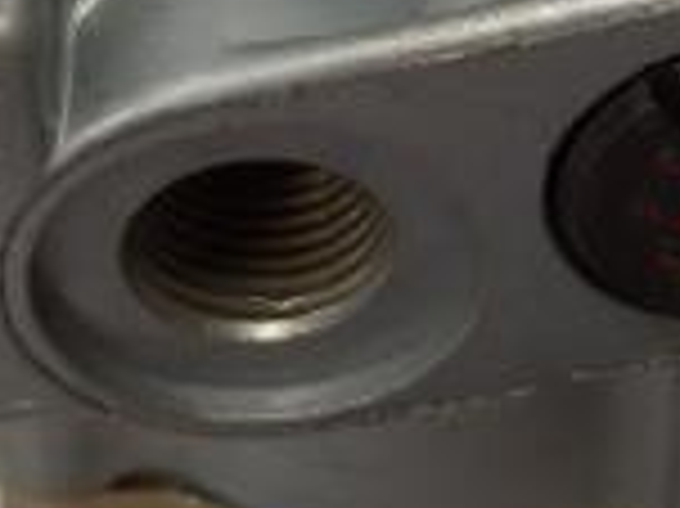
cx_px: 491
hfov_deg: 17.7
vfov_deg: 12.8
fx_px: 2179
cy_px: -169
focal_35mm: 111
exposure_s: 1/33
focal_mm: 2.93
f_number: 2.4
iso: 40
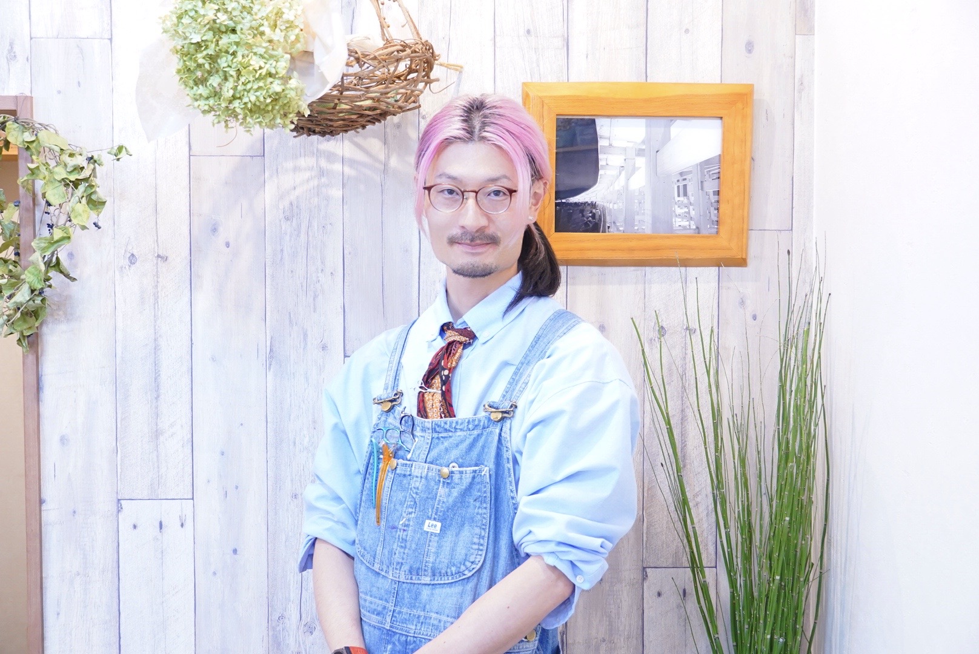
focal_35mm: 45
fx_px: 1225
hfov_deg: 43.6
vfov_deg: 29.9
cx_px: 490
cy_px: 327
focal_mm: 30
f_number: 4.5
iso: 2000
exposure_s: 1/15
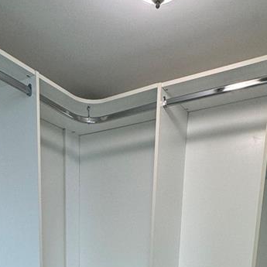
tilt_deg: -14.1
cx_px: 114
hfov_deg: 39.1
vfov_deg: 30.0
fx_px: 375
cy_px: 358
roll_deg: -0.9
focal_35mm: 43
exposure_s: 1/120
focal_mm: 2.22
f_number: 2.2
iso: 80
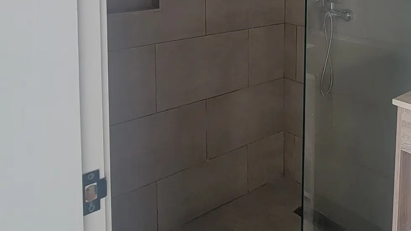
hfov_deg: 52.2
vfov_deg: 29.3
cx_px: 296
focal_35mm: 37
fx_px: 403
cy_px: -13
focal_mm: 2.2
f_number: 2.2
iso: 100
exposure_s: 1/60
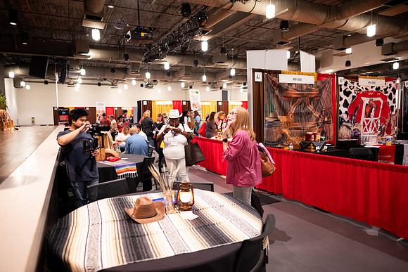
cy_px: 136
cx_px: 204
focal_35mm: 24
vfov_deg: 53.2
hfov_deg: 73.7
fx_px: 272
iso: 1250
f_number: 1.8
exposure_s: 1/200
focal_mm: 24
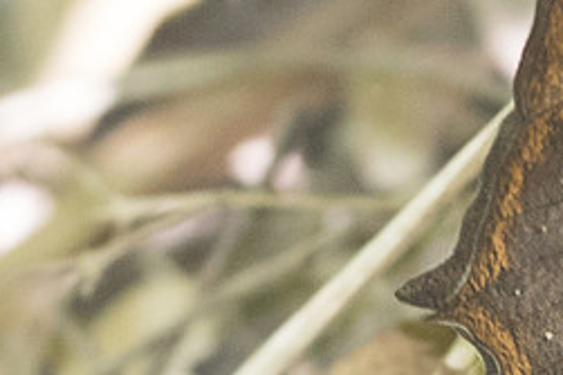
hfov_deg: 1.5
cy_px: 223
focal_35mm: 1422
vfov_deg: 1.0
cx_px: 497
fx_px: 22223
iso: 1000
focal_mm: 150
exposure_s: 1/250
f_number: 3.5
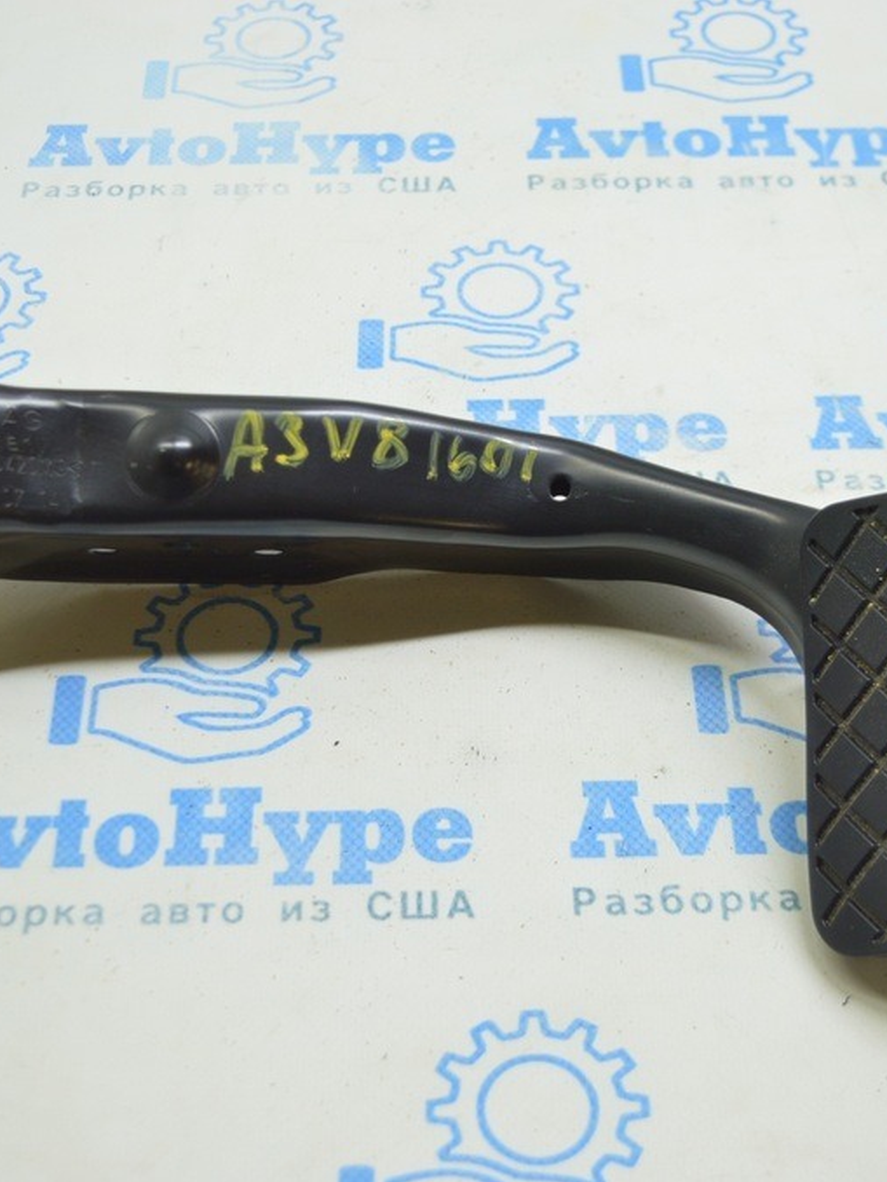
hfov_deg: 24.9
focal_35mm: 59
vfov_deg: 32.8
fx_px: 2005
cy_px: 592
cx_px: 434
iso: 400
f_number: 4
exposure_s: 1/40
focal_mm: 27
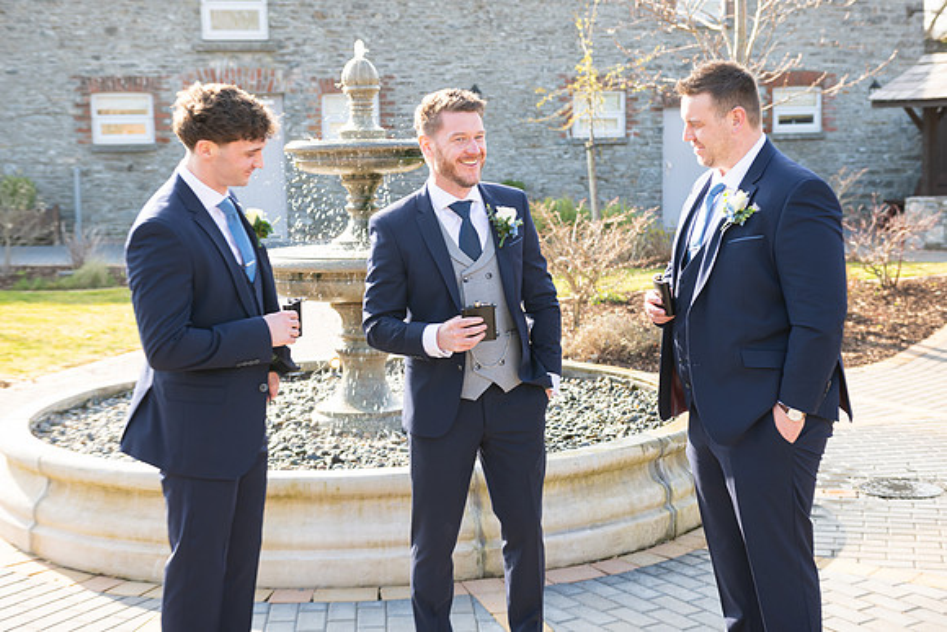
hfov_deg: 39.6
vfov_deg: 27.0
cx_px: 474
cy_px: 316
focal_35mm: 50
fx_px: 1316
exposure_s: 1/160
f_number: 5
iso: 125
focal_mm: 50
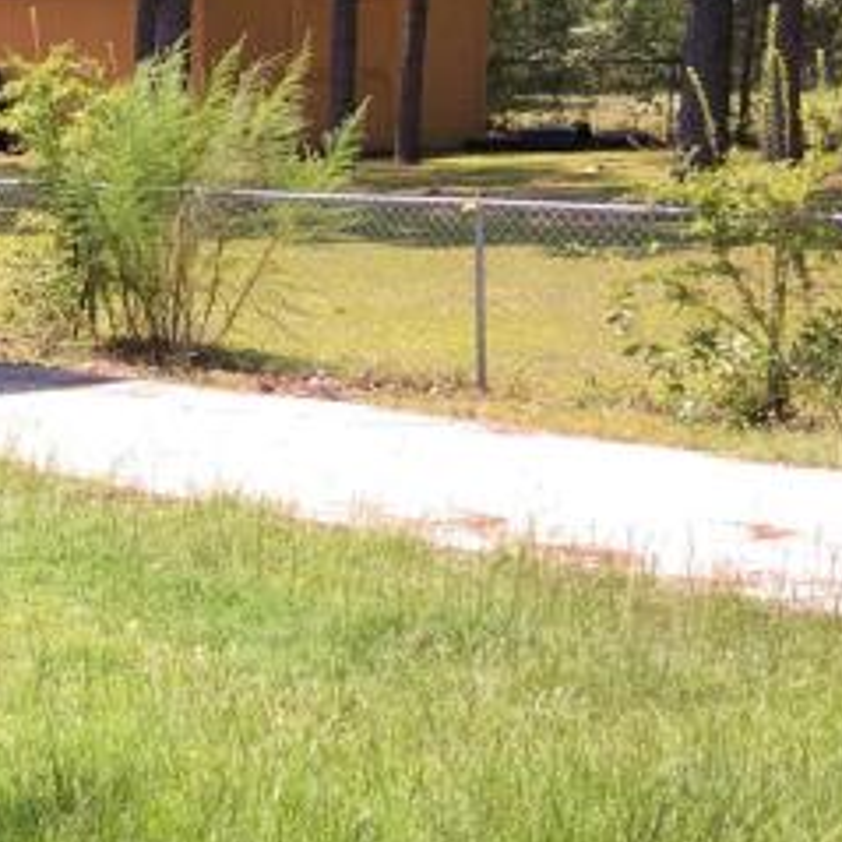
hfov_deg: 13.5
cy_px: 405
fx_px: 3027
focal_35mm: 110
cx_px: -867
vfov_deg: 15.8
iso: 25
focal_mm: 4.15
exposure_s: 1/418
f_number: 2.2
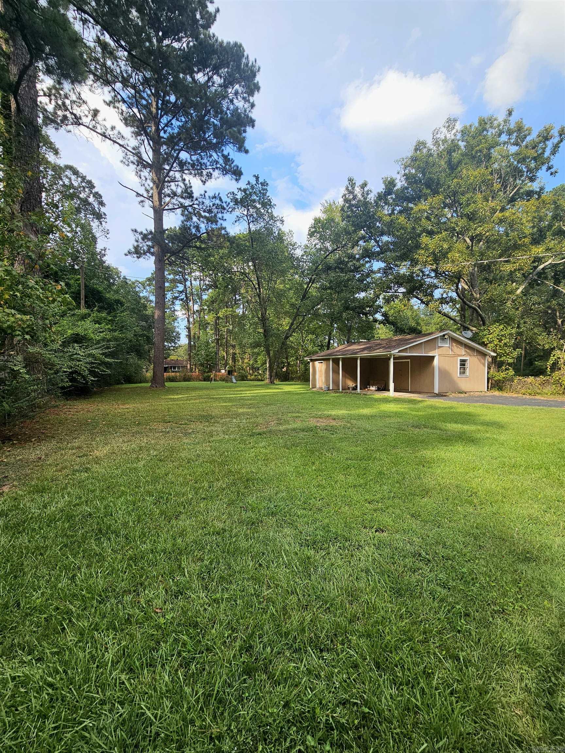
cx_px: 282
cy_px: 376
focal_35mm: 13
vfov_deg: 106.2
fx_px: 283
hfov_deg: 89.9
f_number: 2.2
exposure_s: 1/769
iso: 50
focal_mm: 2.2
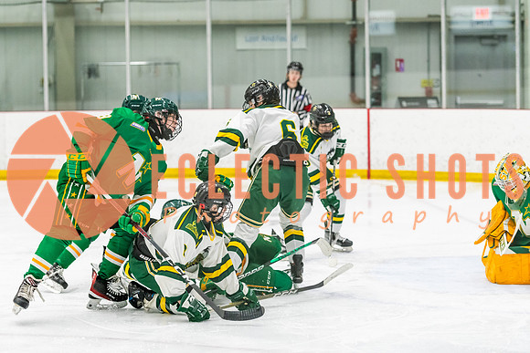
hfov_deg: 17.6
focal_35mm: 116
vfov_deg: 11.8
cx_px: 243
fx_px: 1710
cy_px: 169
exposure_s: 1/800
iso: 3200
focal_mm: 105
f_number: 2.8
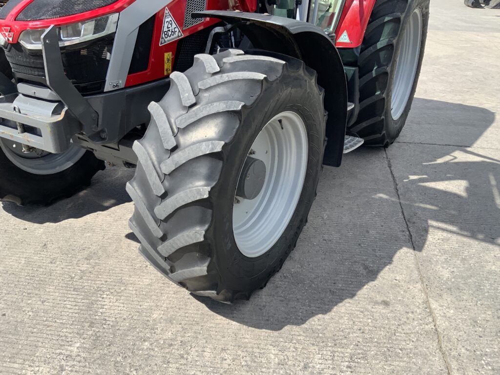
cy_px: 188
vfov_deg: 48.2
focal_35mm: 29
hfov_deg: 61.7
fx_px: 419
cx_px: 250
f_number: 1.8
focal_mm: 3
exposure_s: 1/1168
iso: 16
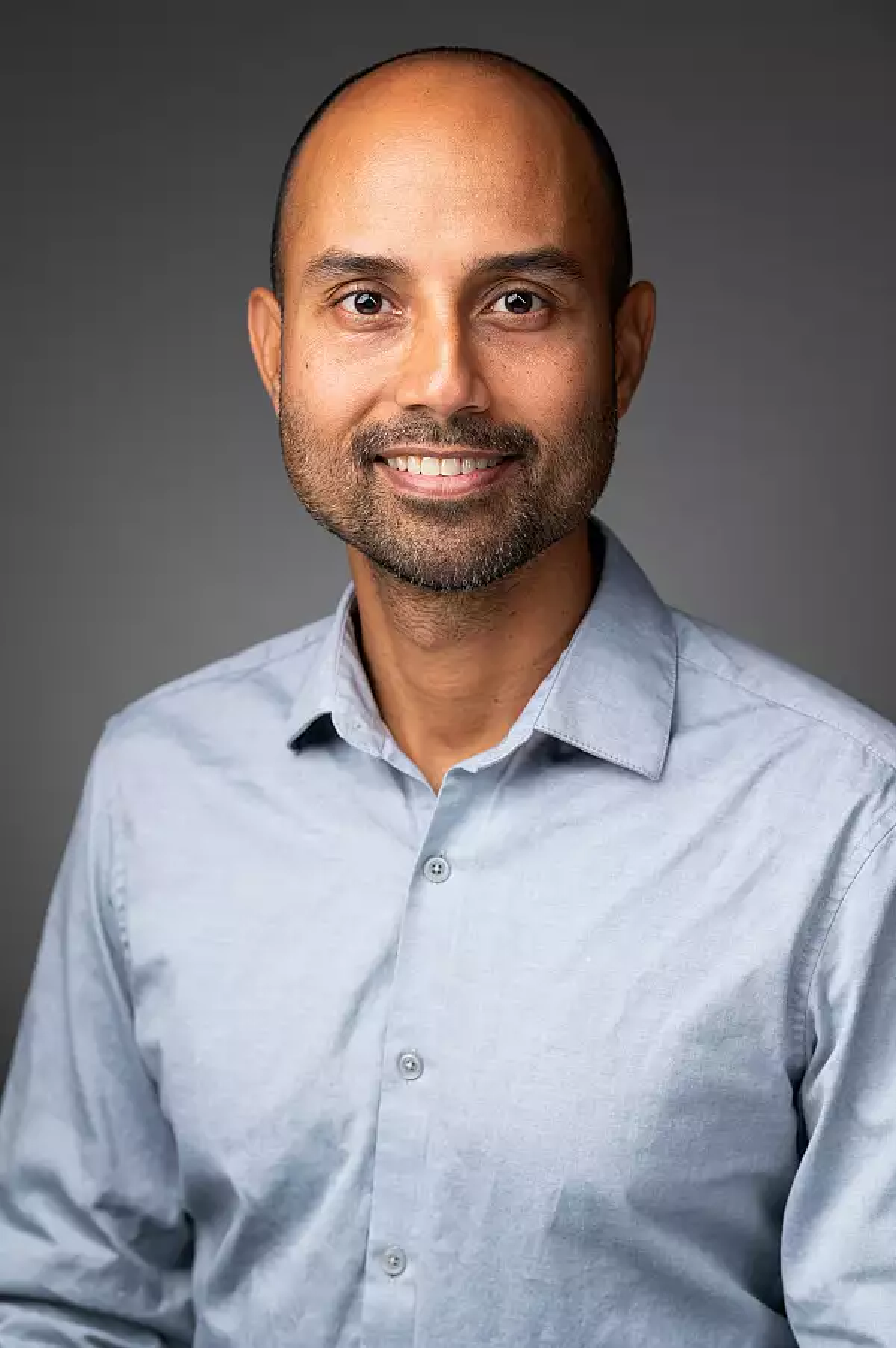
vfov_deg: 16.8
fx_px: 4561
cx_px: 448
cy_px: 674
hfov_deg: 11.2
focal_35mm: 122
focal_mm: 122
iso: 100
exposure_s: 1/160
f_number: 5
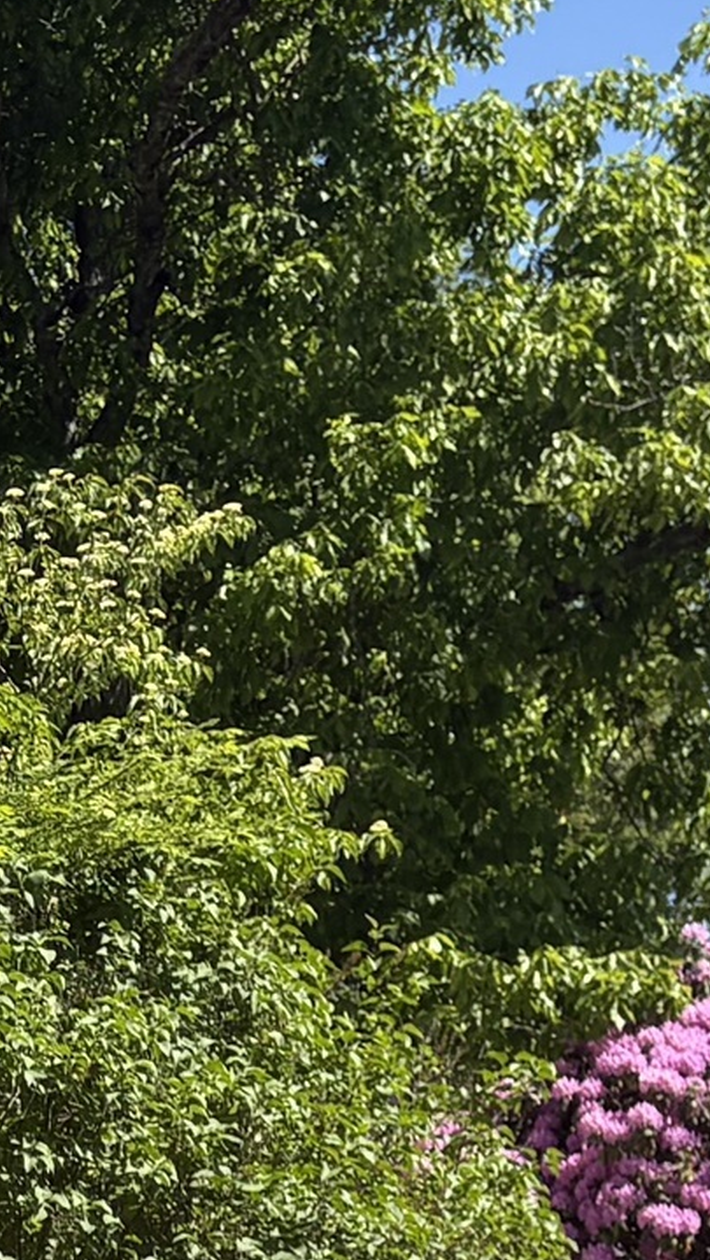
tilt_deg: +4.3
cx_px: -1099
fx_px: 4045
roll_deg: +0.8
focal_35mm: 121
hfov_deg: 8.9
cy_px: 1348
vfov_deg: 17.2
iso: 50
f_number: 1.6
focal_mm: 5.96
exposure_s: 1/1901
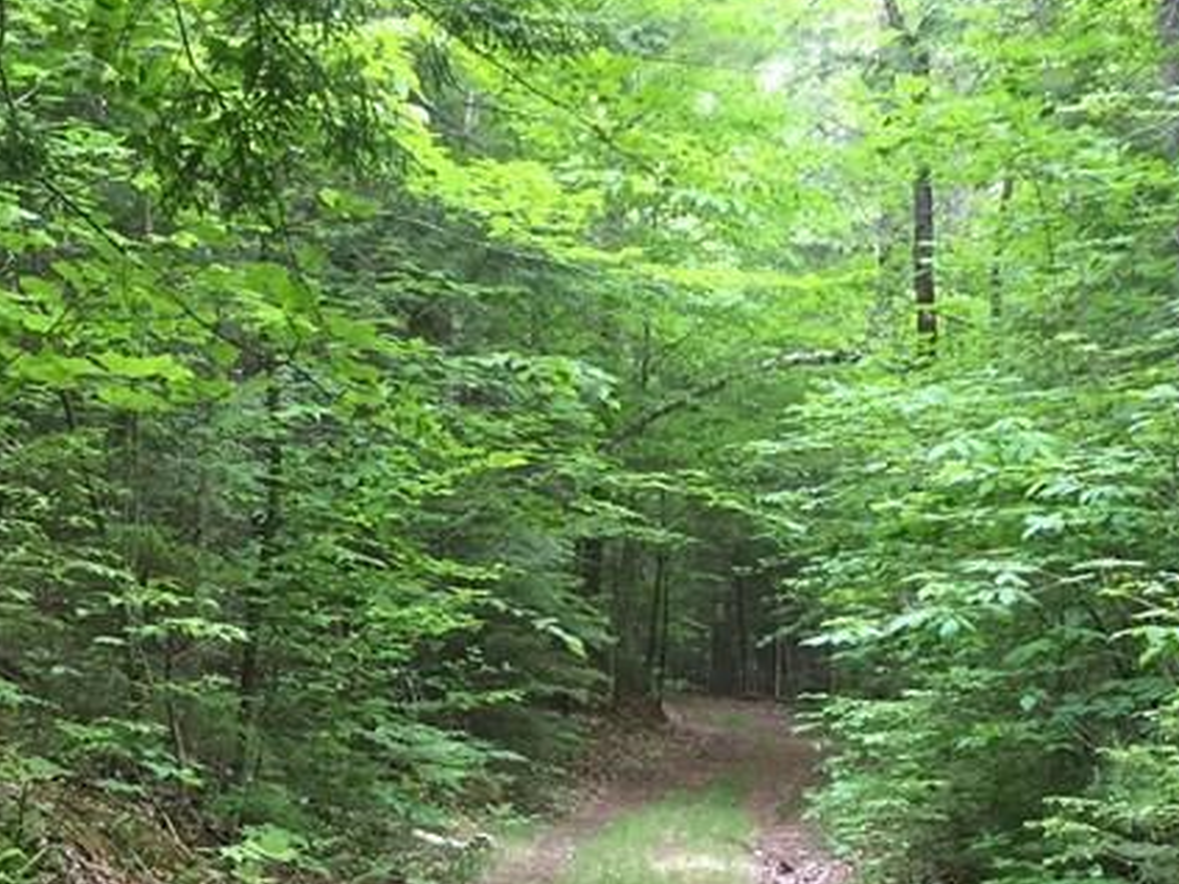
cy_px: 714
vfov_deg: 20.8
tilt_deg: +1.3
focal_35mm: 70
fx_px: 2384
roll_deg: -0.2
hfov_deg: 27.8
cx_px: 598
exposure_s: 1/30
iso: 40
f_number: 2.2
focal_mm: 4.15
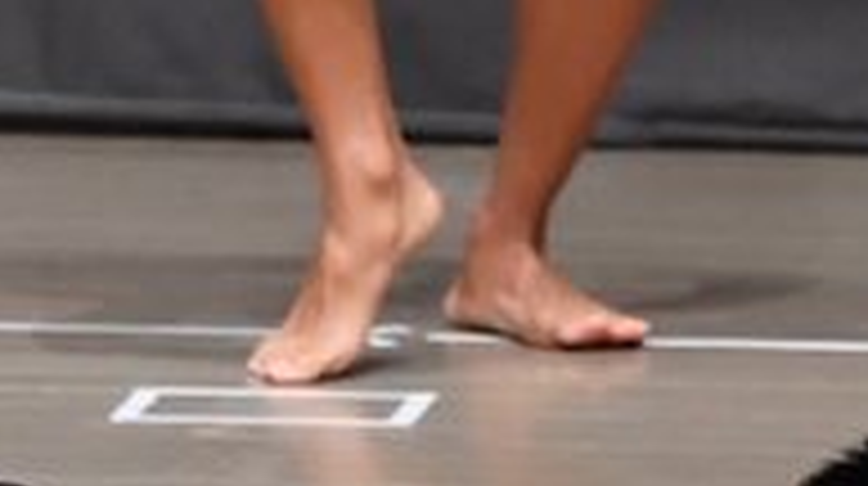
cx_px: 515
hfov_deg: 2.1
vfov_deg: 1.2
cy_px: -576
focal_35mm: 1010
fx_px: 23217
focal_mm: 160
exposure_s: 1/400
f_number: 5.6
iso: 6400
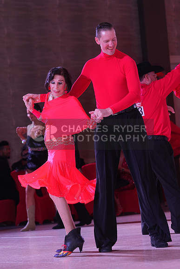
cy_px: 134
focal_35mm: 154
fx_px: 1154
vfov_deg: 13.3
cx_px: 90
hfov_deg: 8.9
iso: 1600
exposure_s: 1/200
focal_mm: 154
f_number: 5
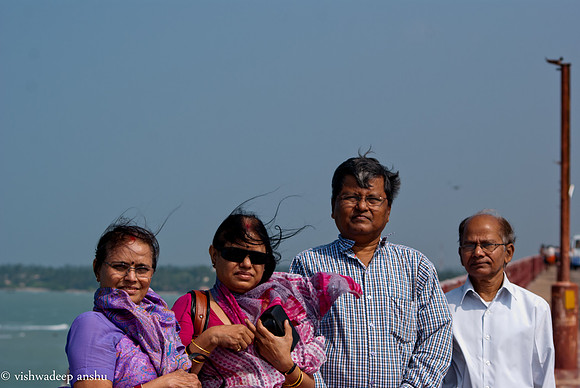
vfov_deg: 13.1
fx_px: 1693
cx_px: 290
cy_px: 194
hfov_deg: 19.4
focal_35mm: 105
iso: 100
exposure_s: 1/500
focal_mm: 70
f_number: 5.6
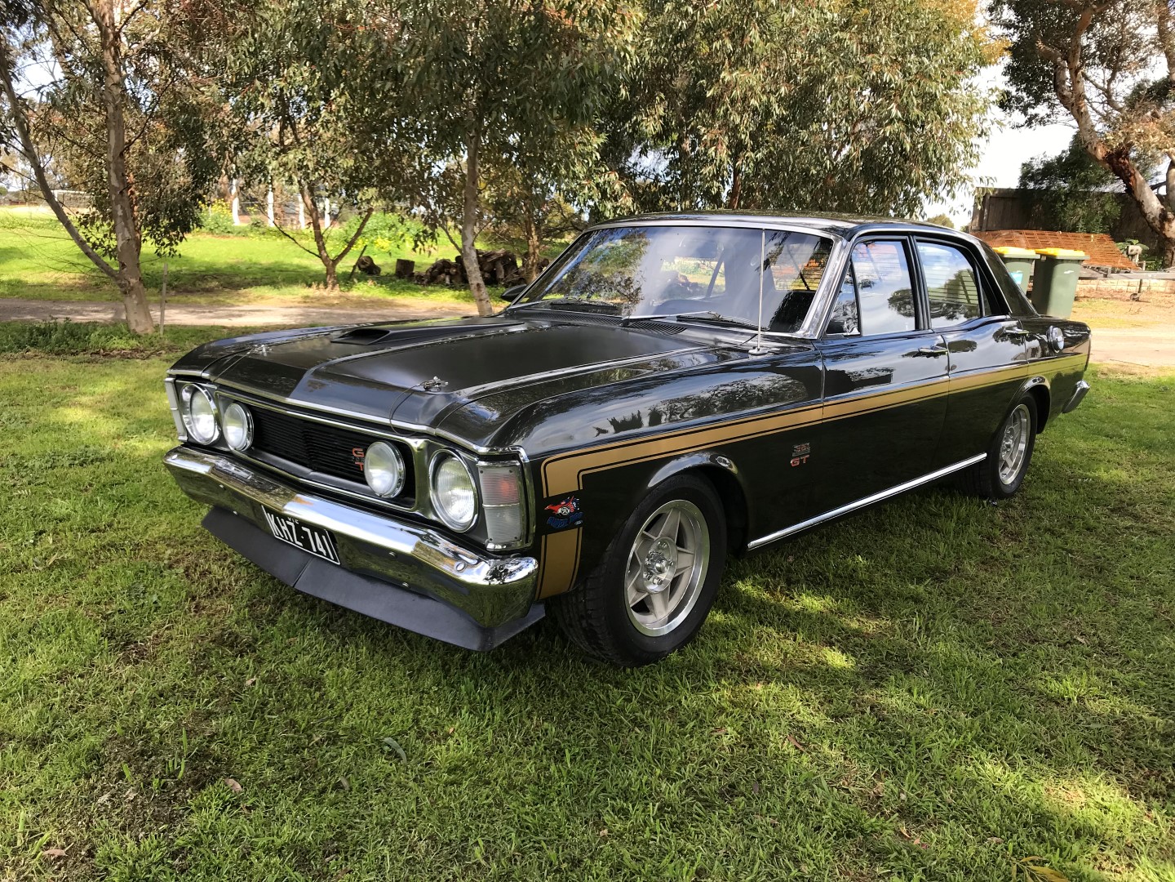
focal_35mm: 28
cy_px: 441
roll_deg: -2.3
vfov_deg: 49.7
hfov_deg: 63.4
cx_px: 588
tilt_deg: -11.2
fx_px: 950
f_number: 1.8
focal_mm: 3.99
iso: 20
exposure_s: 1/491
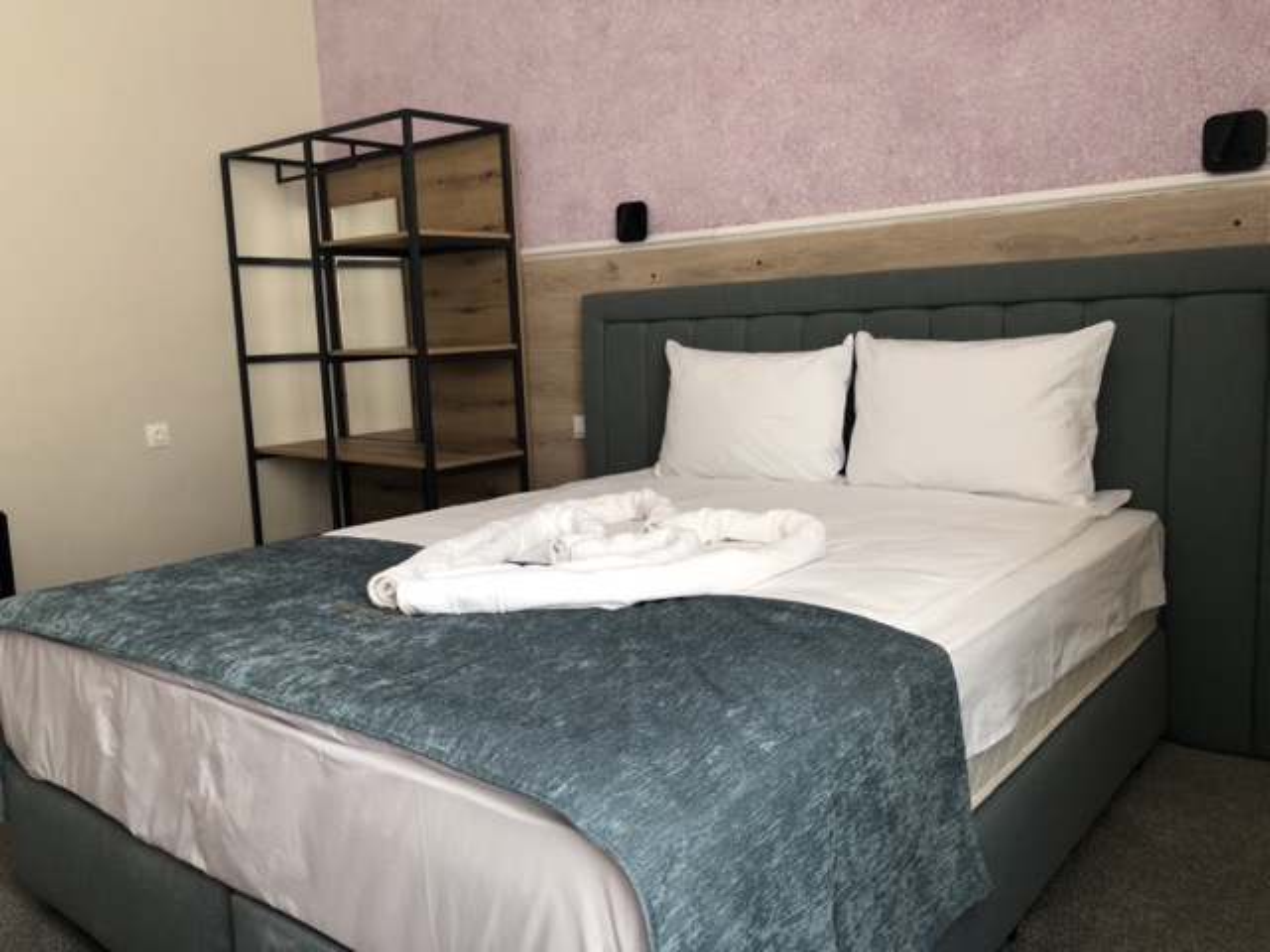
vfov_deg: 49.7
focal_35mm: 28
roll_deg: +3.7
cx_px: 635
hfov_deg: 63.4
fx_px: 1027
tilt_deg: -7.3
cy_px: 476
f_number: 1.8
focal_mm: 4
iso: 25
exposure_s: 1/33
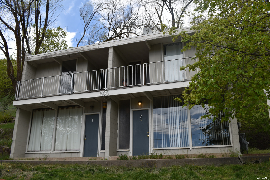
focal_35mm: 33
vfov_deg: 40.0
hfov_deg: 57.2
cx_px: 135
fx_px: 248
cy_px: 90
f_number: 8
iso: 125
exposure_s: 1/250
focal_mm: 22
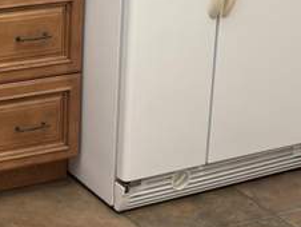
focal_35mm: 92
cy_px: -23
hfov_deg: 20.1
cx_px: -51
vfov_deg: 15.7
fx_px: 801
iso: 100
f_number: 1.6
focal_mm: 5.96
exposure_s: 1/60
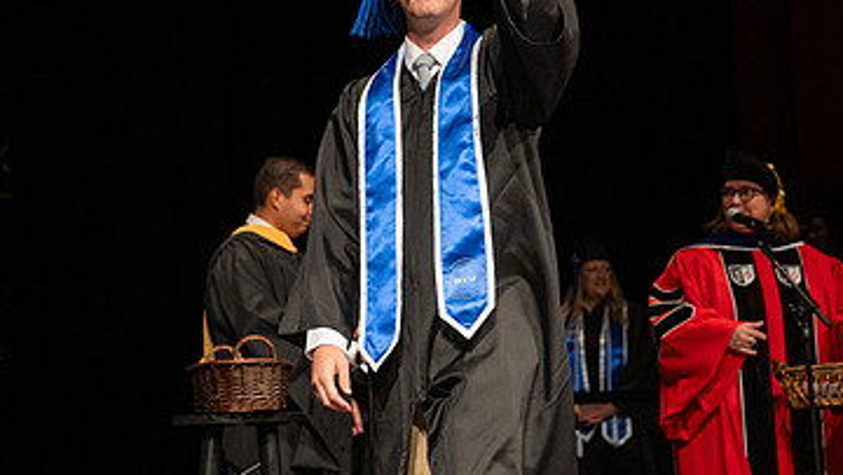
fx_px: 1812
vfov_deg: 14.9
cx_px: 429
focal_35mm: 81
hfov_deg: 26.2
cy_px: 195
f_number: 2.8
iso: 2000
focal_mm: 47
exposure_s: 1/640
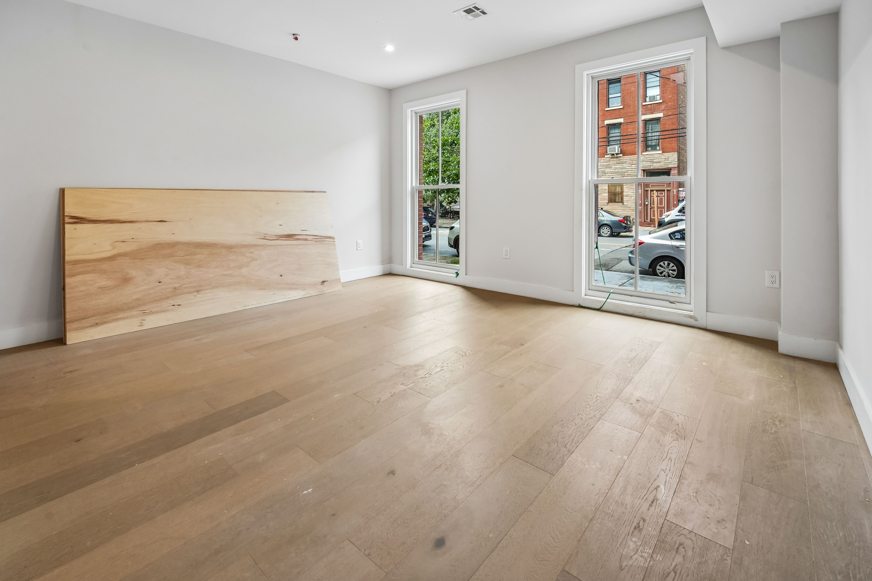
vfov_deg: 81.2
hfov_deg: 104.3
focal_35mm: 14
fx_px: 339
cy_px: 290
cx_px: 436
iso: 1250
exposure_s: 1/80
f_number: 7.1
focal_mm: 14
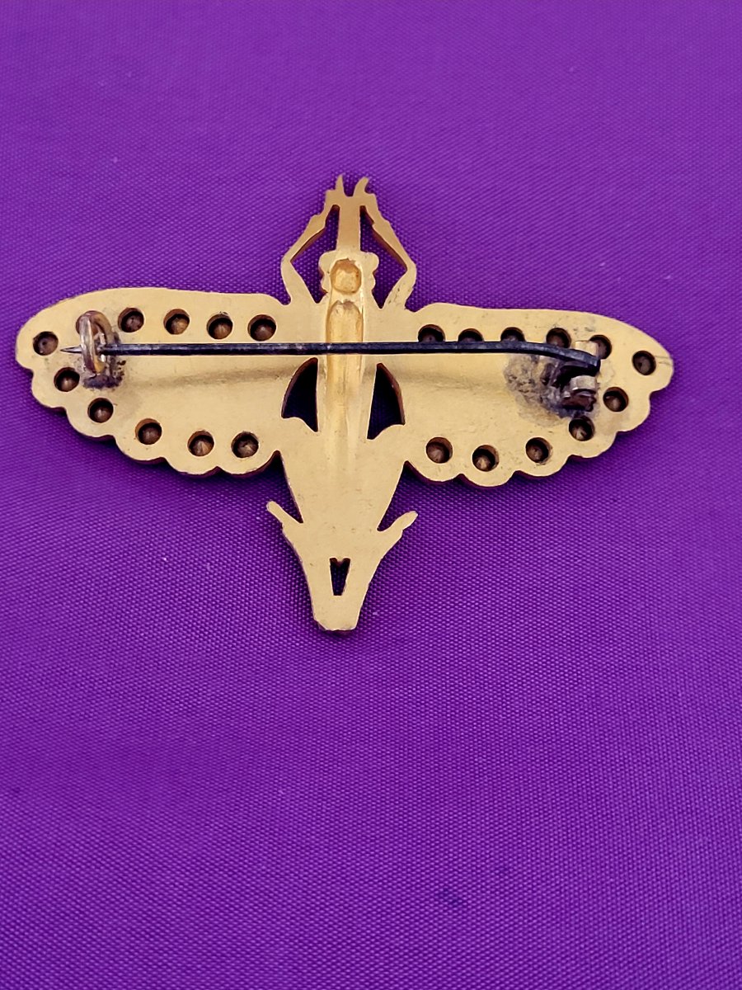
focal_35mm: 26
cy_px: 495
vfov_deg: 67.3
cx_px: 371
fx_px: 743
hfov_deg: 53.1
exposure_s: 1/50
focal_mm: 5.4
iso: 320
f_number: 1.8
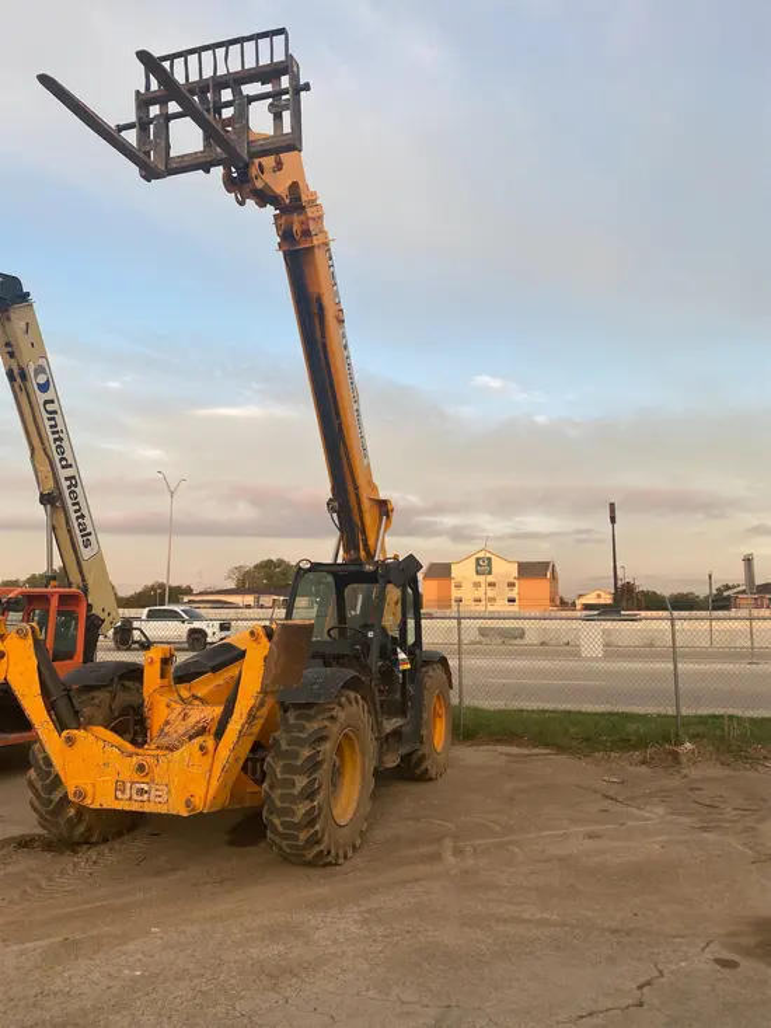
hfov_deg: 53.1
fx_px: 772
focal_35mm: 26
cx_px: 386
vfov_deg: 67.3
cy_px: 514
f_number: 1.8
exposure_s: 1/288
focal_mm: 4.25
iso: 32
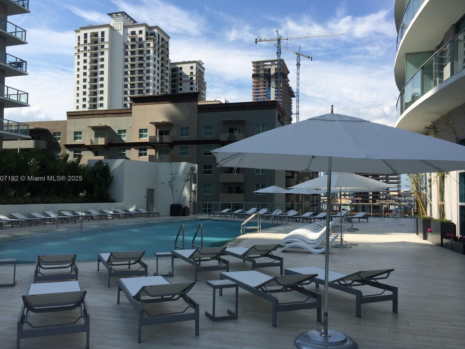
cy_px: 179
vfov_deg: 44.2
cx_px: 231
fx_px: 430
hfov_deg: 56.8
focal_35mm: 32
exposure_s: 1/2933
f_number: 2.2
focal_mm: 4.12
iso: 40
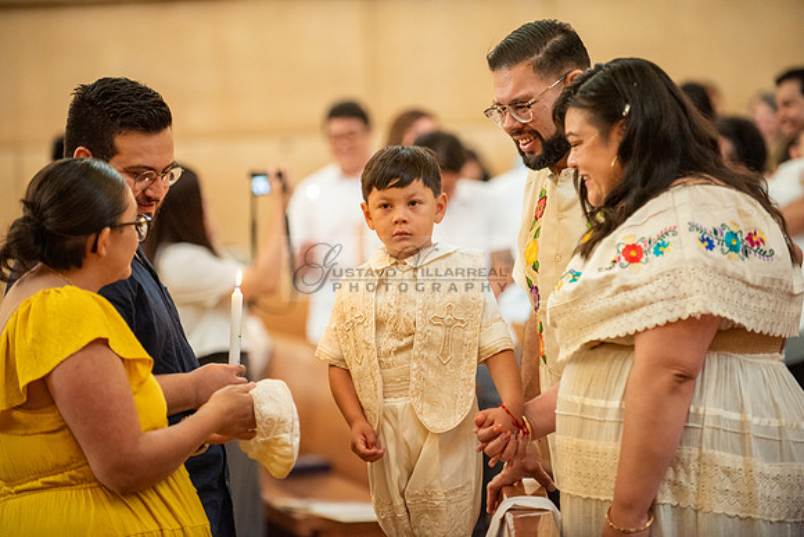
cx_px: 402
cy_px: 268
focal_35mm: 150
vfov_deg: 9.2
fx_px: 3351
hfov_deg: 13.7
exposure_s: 1/80
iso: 2000
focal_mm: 150
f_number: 2.8
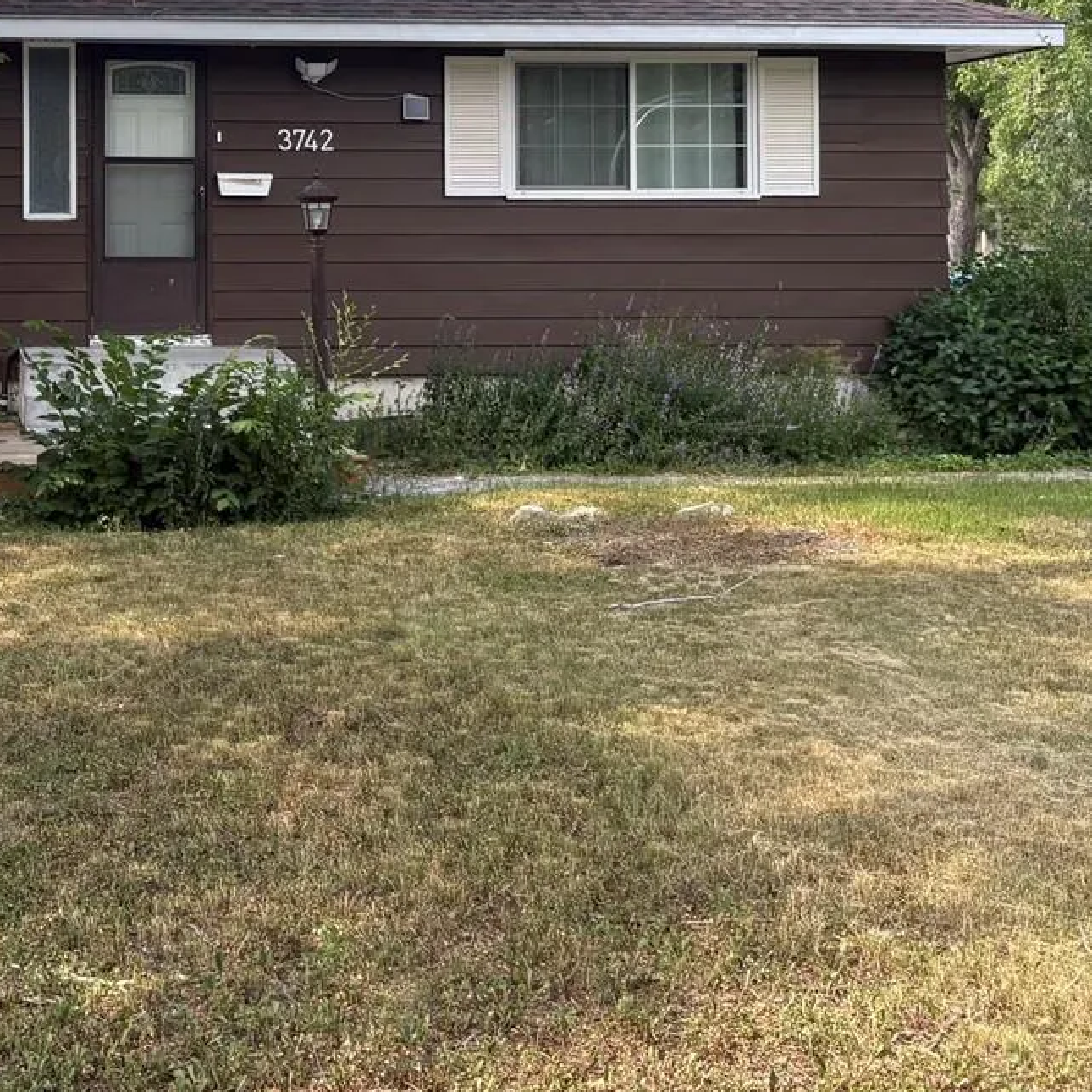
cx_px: 232
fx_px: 2034
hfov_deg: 29.4
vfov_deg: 29.3
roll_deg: +0.3
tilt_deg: +1.2
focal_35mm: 57
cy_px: 198
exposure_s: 1/1135
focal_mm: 5.96
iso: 64
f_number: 1.6
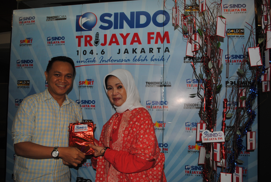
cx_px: 136
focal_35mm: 30
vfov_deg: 43.8
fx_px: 226
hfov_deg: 61.8
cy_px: 91
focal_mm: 20
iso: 200
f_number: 3.8
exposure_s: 1/60
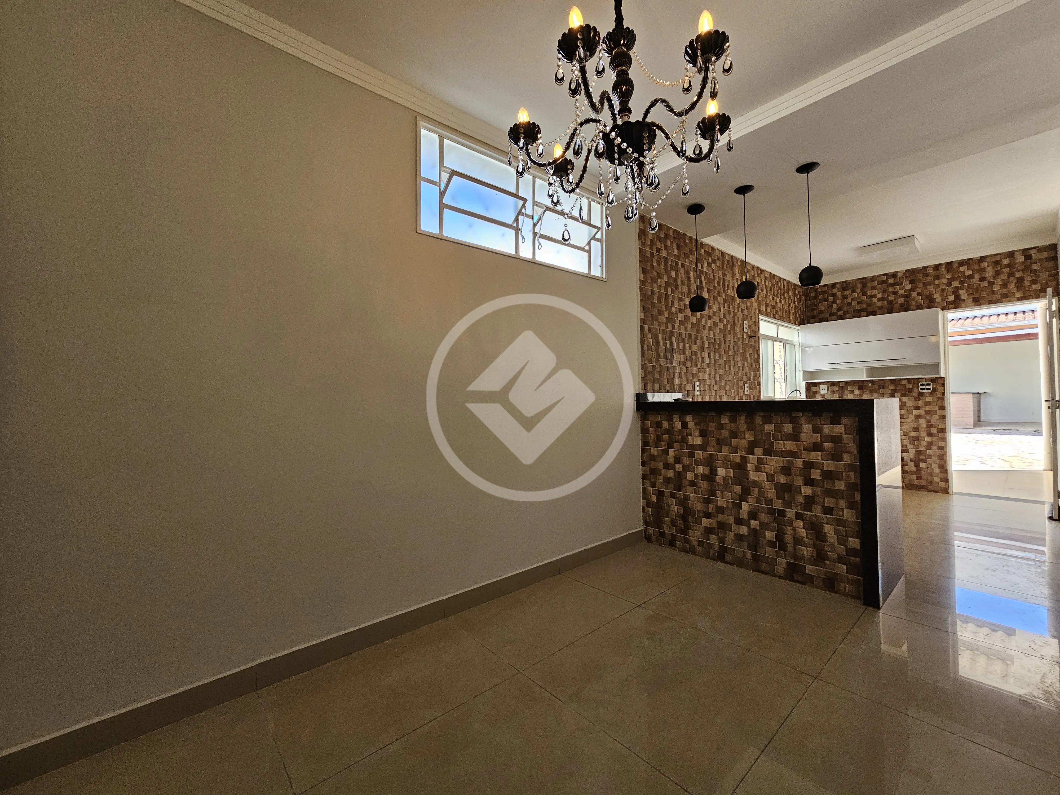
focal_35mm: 13
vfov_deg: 89.9
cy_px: 398
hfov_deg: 106.2
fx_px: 398
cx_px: 530
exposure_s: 1/120
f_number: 2.2
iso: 80
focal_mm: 2.2
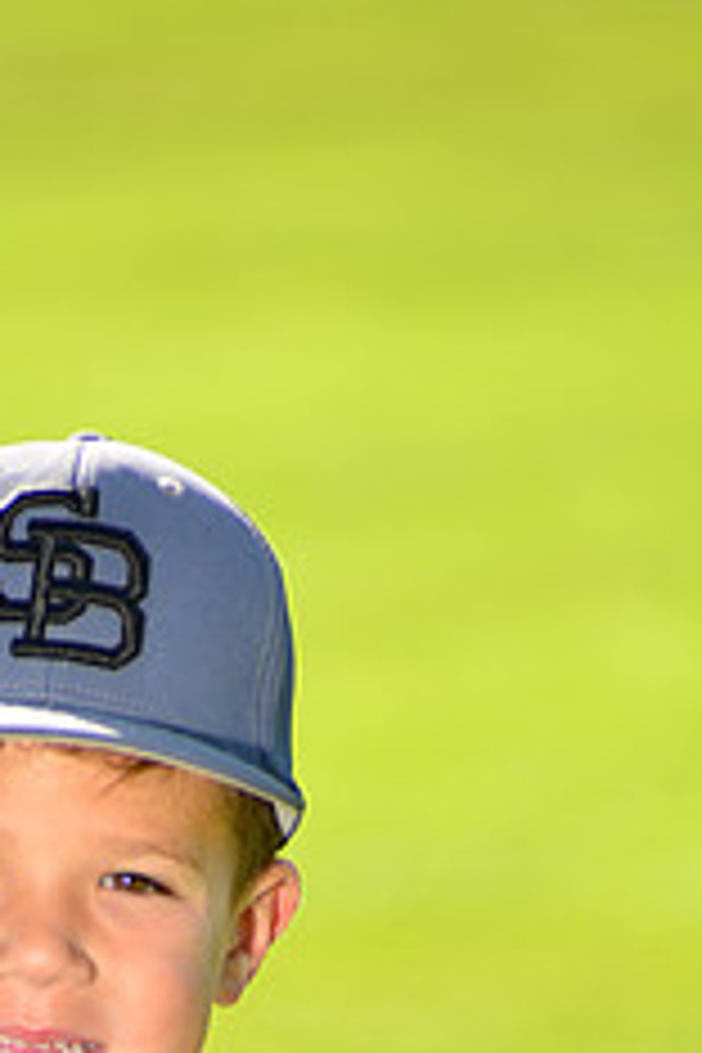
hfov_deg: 3.0
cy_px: 1296
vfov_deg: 4.5
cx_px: 101
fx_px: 13425
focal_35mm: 459
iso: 100
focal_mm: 185
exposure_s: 1/250
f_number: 5
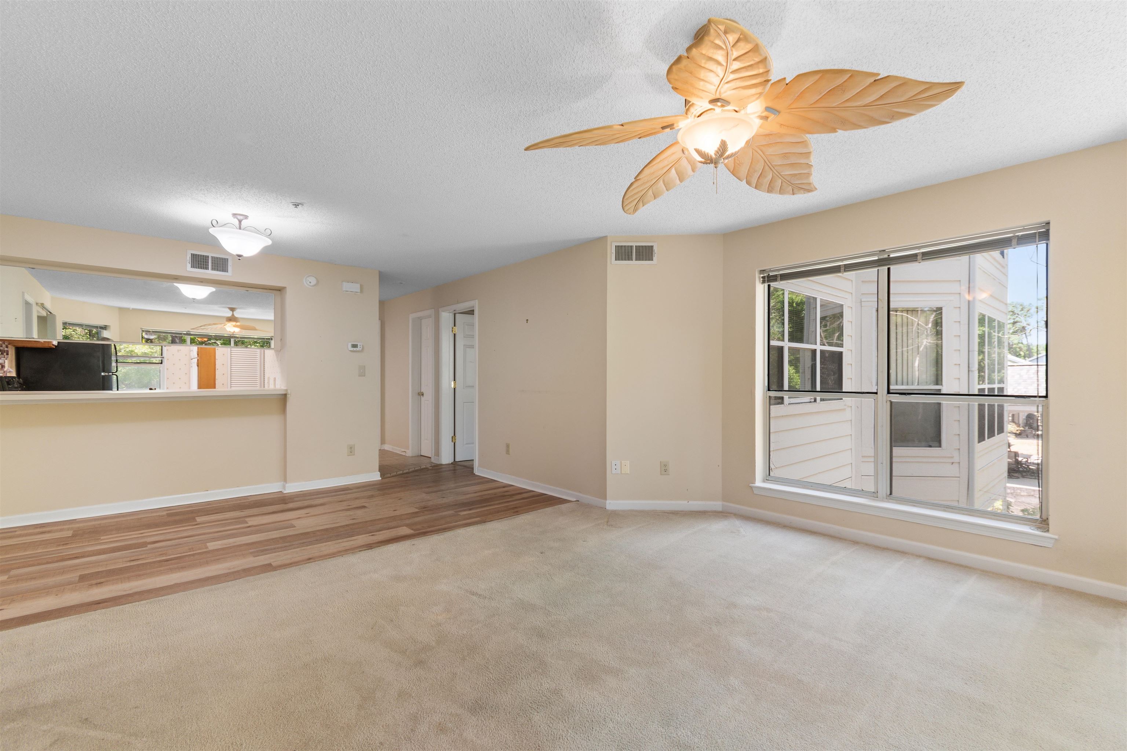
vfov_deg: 77.3
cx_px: 564
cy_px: 376
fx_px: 470
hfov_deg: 100.4
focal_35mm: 15
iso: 100
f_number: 4.5
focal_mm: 10
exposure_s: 1/8
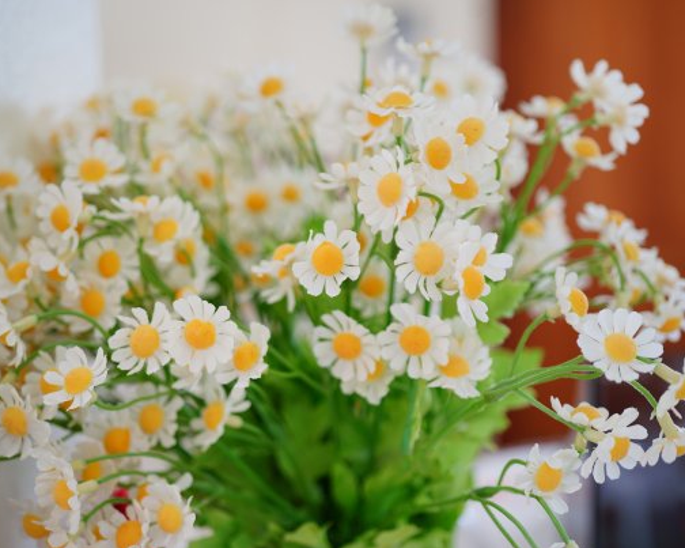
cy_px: 276
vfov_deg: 26.7
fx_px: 1155
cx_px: 298
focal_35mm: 57
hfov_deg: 33.0
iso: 125
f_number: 2.8
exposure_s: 1/50
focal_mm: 50
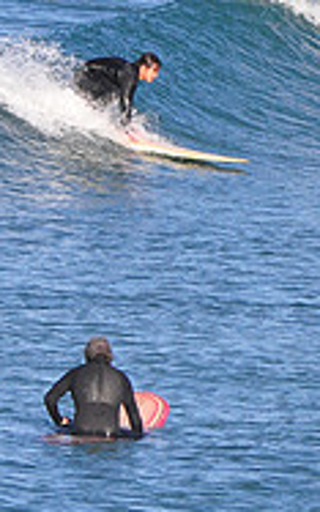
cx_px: 418
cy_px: 114
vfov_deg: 1.6
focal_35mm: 1329
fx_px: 18530
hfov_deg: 1.0
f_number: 5.6
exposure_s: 1/2500
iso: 800
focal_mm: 280
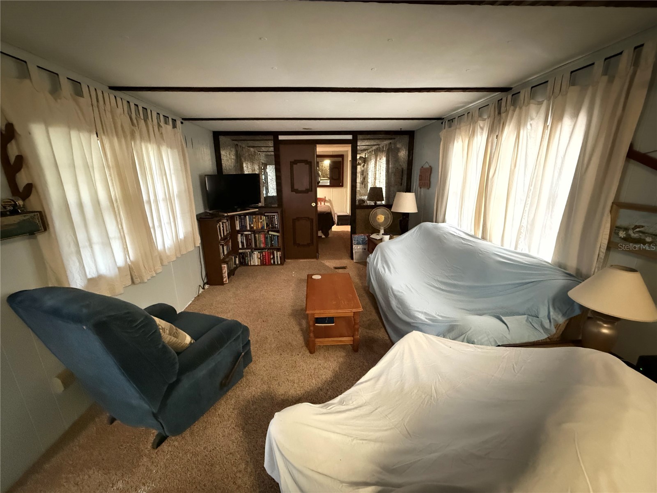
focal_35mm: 14
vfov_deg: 85.7
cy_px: 246
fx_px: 266
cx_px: 328
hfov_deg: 102.1
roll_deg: +1.4
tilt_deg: -14.8
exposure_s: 1/15
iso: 3200
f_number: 2.2
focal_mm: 2.22
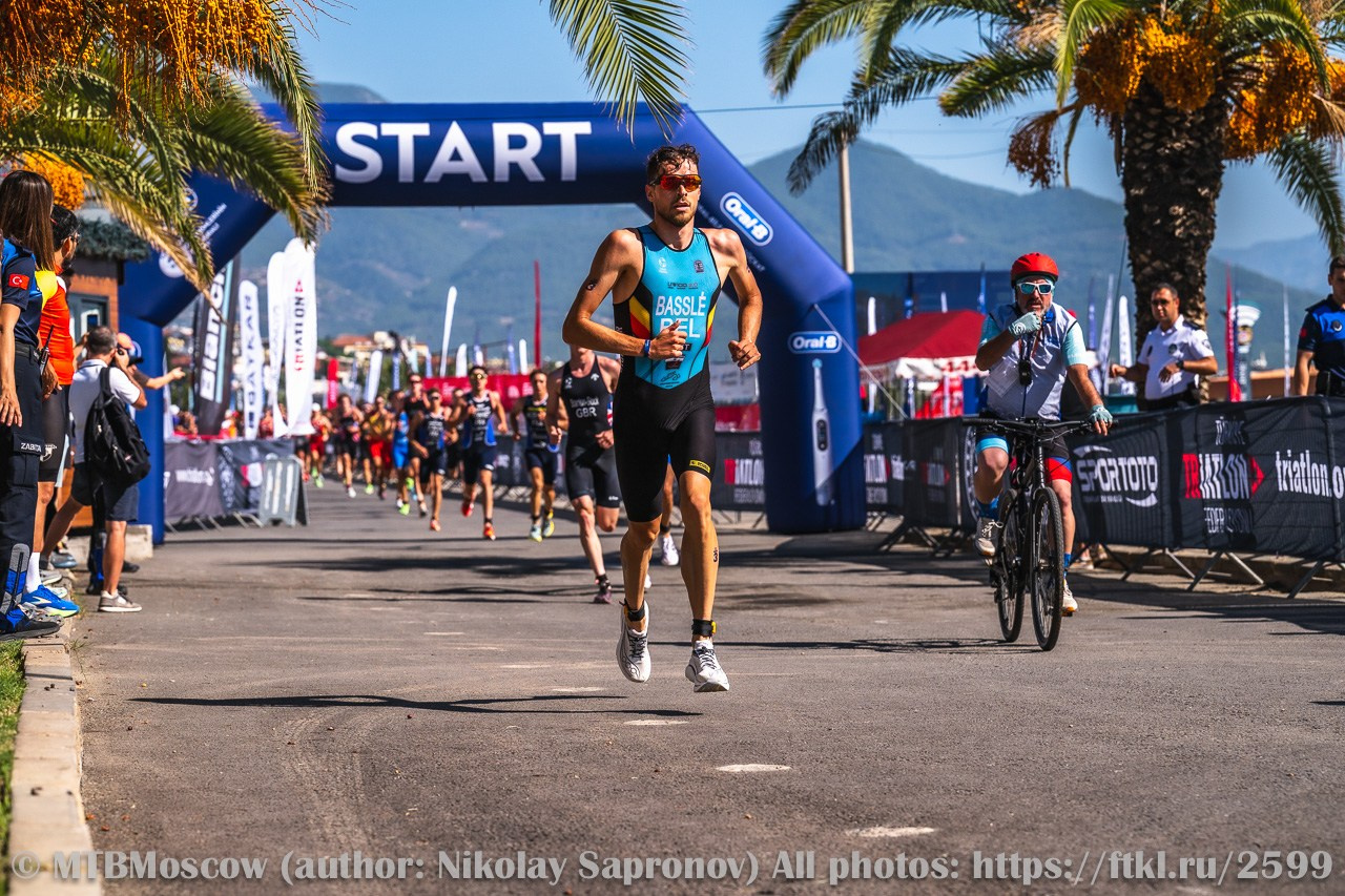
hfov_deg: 20.2
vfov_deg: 13.5
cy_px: 448
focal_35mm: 101
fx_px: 3773
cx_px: 672
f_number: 5
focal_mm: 101
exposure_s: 1/4000
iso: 250
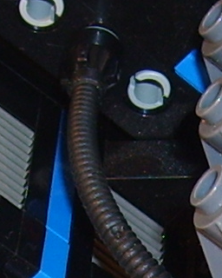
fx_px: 2242
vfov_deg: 6.9
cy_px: 517
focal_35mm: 273
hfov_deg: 5.6
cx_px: 296
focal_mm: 5.8
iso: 50
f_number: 2.8
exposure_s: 1/30
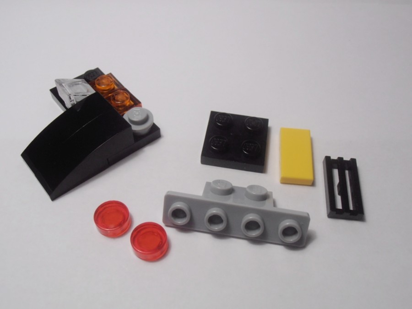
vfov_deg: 38.7
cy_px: 154
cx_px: 206
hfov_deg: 50.1
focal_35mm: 37
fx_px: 440
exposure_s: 1/80
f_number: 3.9
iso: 80
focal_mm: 6.61
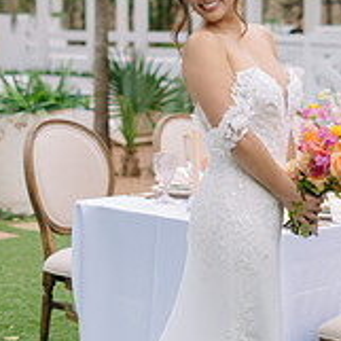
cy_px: 246
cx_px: 165
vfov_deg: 14.6
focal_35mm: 119
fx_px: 1326
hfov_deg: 14.7
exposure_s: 1/200
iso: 80
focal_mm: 50
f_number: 2.5
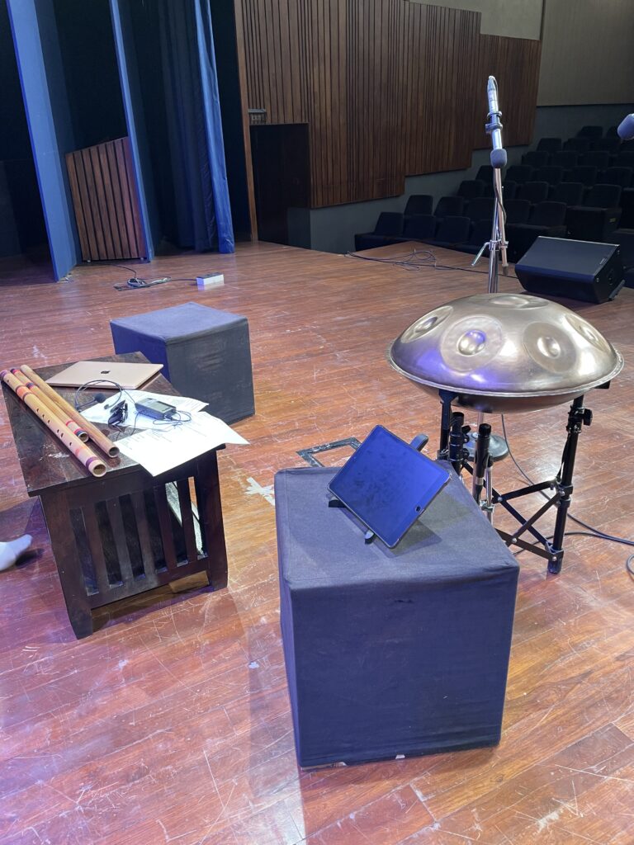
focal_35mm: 26
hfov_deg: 53.1
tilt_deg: -24.7
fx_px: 635
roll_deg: +3.1
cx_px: 317
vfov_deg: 67.3
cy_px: 422
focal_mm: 4.2
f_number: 1.6
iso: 100
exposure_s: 1/50
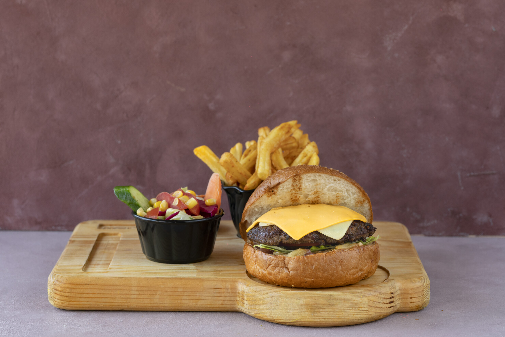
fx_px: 1193
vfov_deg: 16.1
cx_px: 252
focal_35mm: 85
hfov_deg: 23.9
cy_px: 168
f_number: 6.7
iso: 640
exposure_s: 1/125
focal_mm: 85
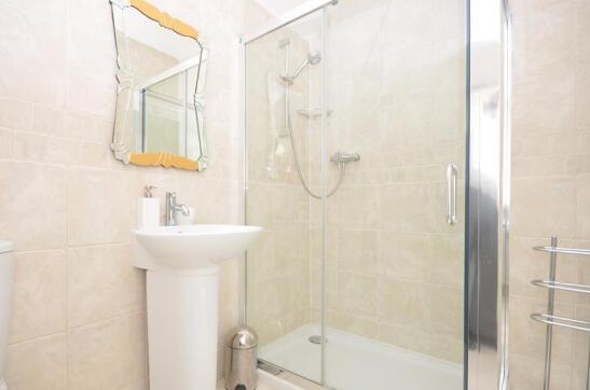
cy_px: 207
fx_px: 294
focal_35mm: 18
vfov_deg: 67.1
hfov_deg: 89.7
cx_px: 259
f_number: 7.1
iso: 250
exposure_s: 1/10
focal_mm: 10
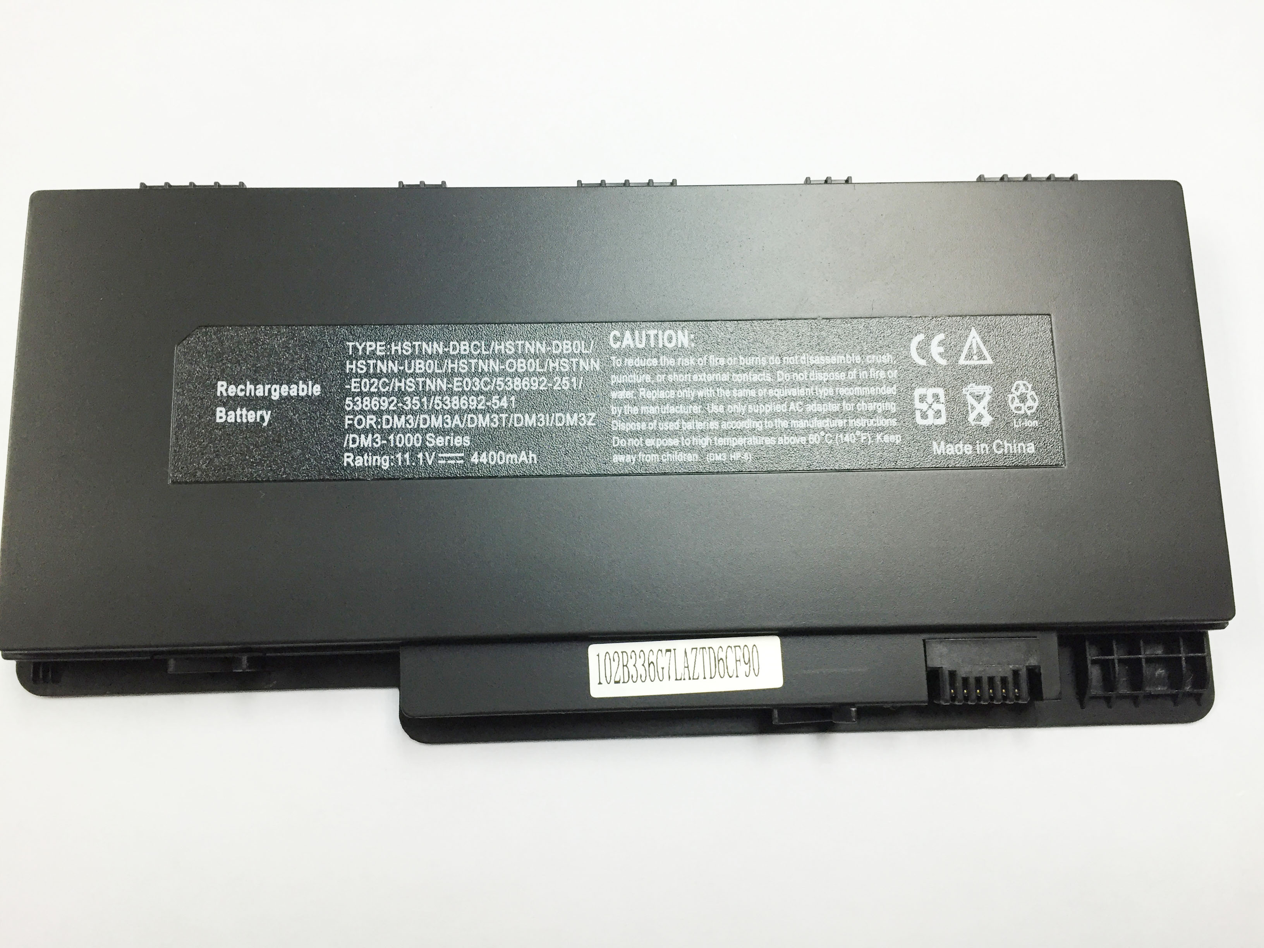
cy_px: 474
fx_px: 1059
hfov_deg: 61.7
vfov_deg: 48.2
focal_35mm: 29
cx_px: 632
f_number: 2.2
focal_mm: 4.15
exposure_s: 1/33
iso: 125
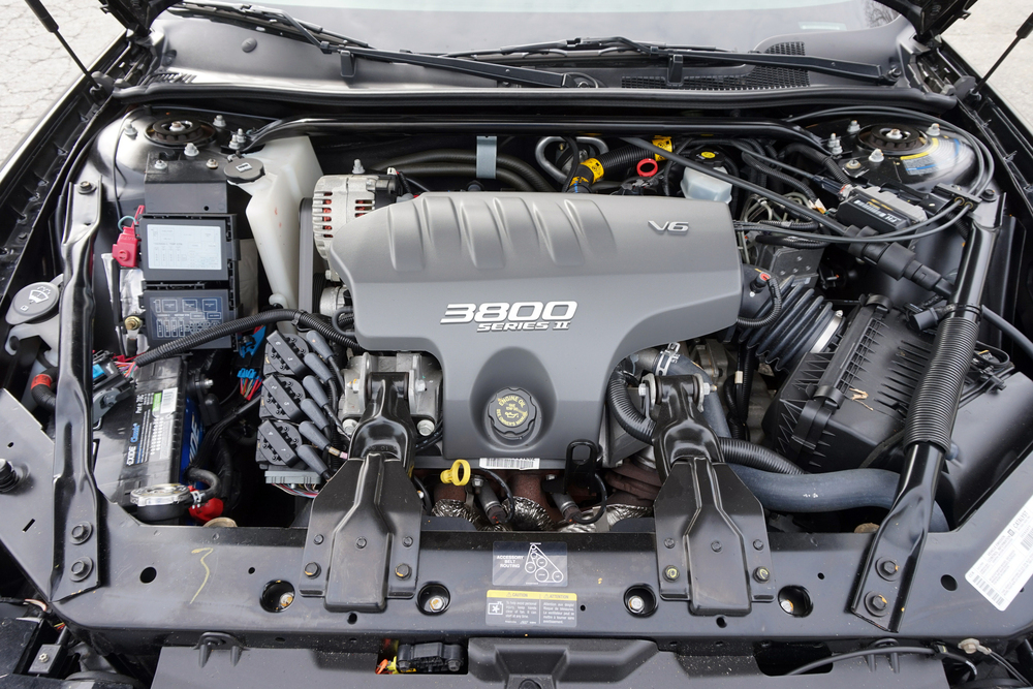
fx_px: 689
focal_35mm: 24
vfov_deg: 53.1
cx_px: 516
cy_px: 344
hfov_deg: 73.7
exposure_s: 1/80
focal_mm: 16
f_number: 5
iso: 100
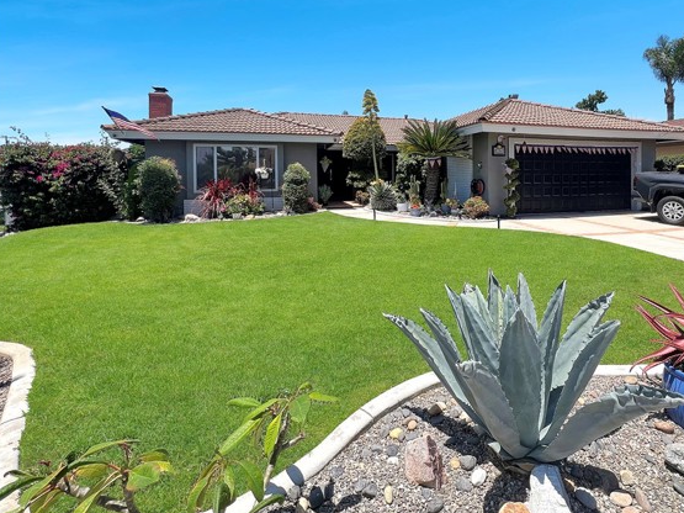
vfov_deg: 81.7
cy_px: 248
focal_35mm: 15
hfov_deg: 97.7
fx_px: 296
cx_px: 383
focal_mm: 1.57
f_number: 1.8
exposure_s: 1/1085
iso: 32
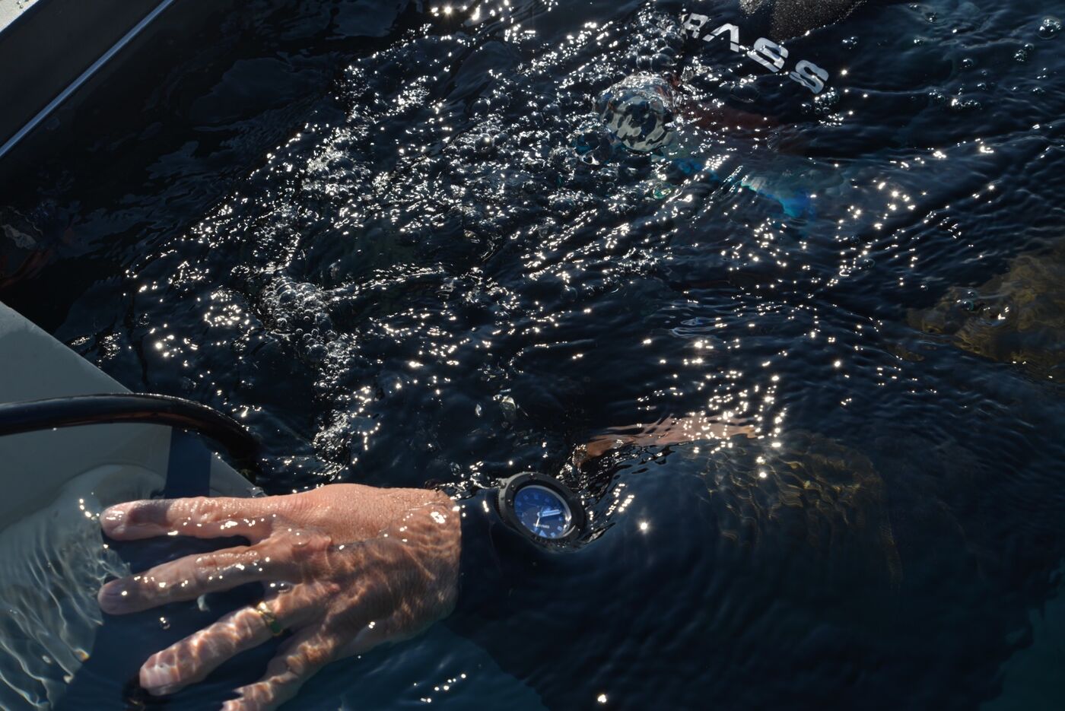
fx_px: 1924
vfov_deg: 20.9
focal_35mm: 65
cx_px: 532
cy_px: 356
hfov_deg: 30.9
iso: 160
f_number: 10
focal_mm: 65
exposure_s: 1/400
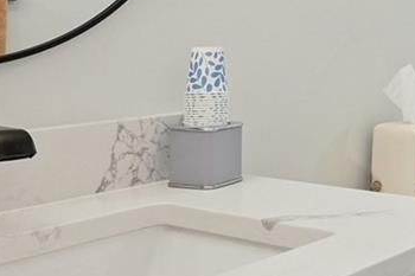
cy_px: 25
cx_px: 507
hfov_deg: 27.4
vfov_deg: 20.8
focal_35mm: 64
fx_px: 737
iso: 400
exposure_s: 1/13
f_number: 10
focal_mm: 14
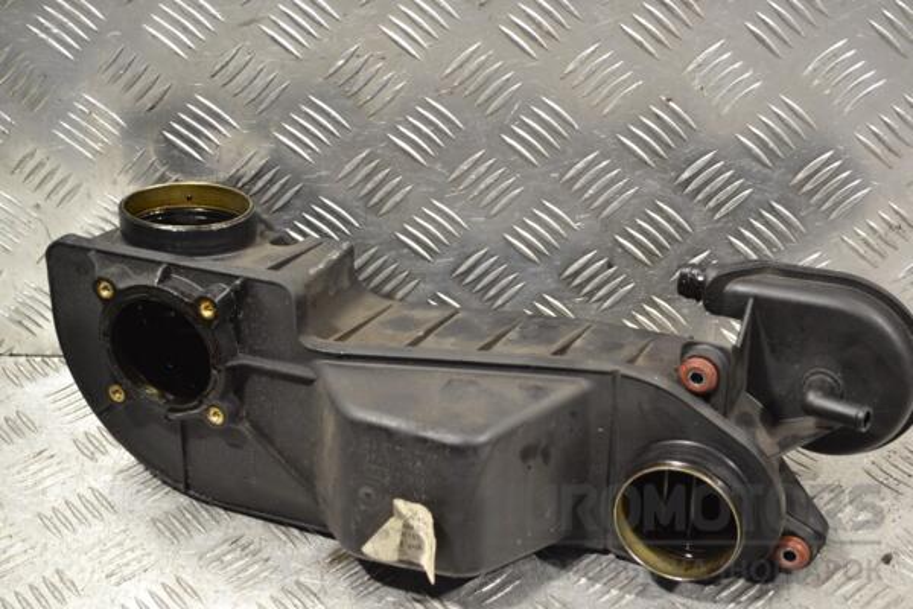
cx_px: 456
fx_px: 1522
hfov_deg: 33.4
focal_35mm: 60
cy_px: 304
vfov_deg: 22.6
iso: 720
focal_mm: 40
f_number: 5.3
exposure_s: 1/60
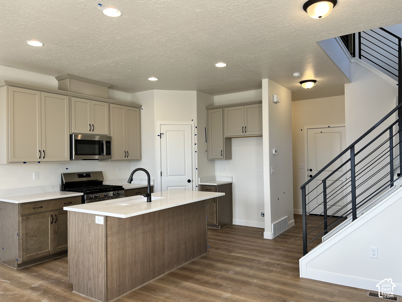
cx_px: 201
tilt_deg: +0.3
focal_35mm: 26
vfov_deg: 53.1
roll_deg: +1.6
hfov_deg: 67.3
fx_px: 302
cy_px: 151
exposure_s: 1/120
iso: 32
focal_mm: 5.1
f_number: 1.6
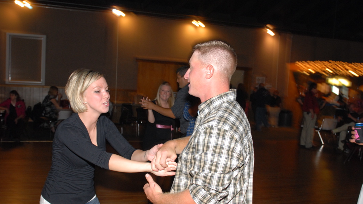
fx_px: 366
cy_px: 119
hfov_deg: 52.8
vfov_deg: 31.1
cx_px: 181
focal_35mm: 38
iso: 400
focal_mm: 24
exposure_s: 1/20
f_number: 4.5
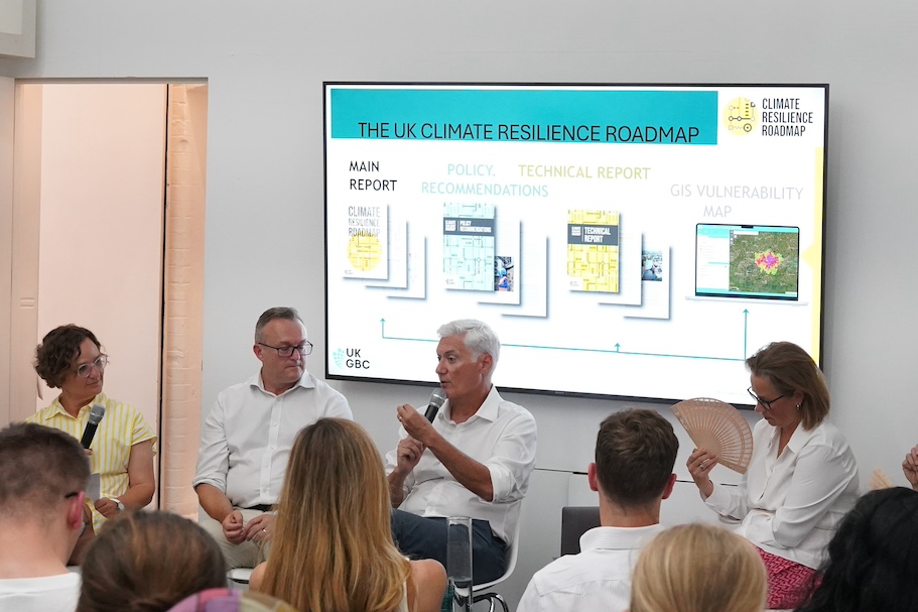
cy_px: 337
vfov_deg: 16.5
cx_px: 548
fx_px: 2110
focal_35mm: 83
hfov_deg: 24.5
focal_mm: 41.9
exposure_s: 1/160
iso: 4000
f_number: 5.6
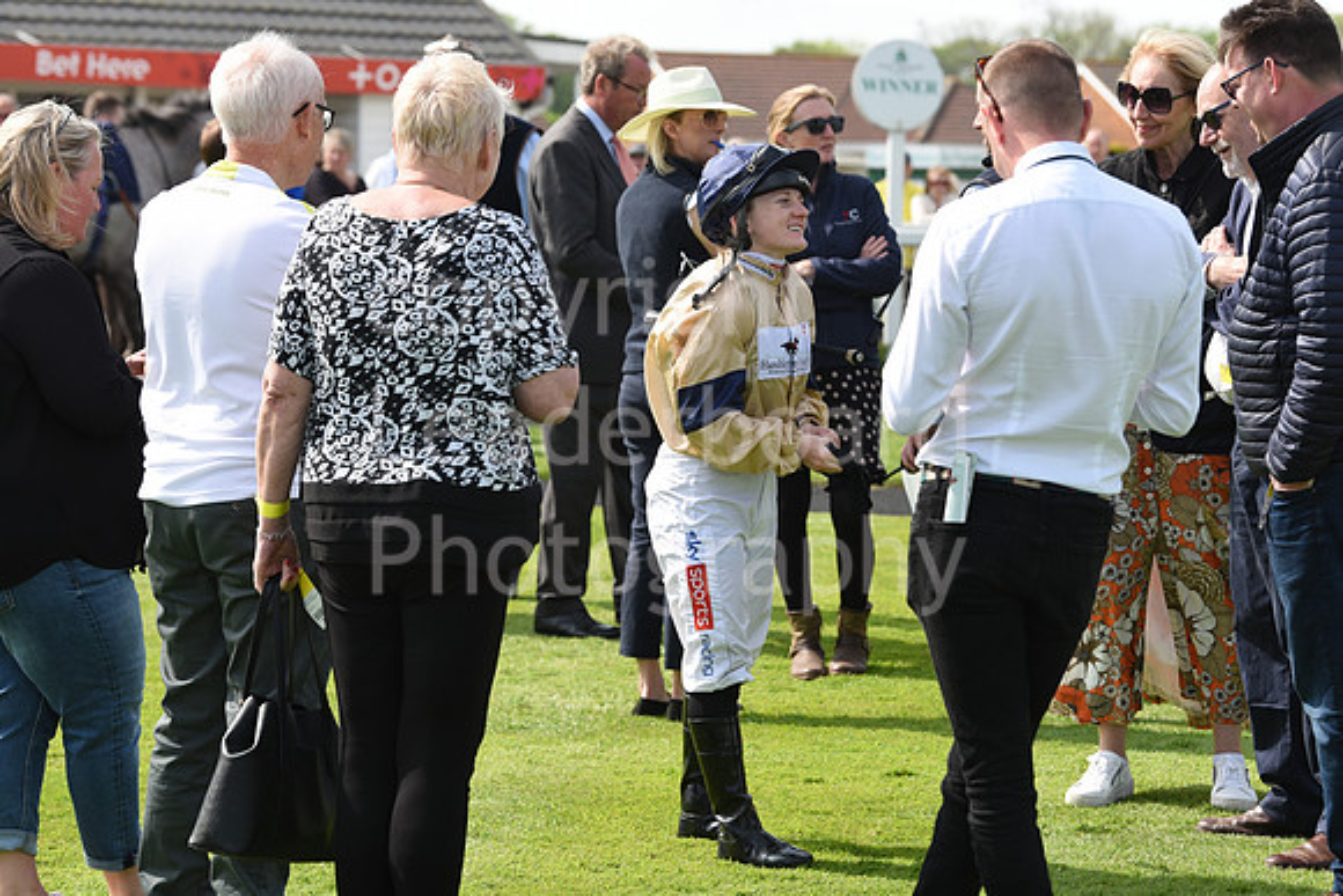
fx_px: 4478
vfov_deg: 11.4
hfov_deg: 17.1
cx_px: 672
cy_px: 448
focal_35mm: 120
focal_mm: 120
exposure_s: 1/1000
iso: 400
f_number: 5.6
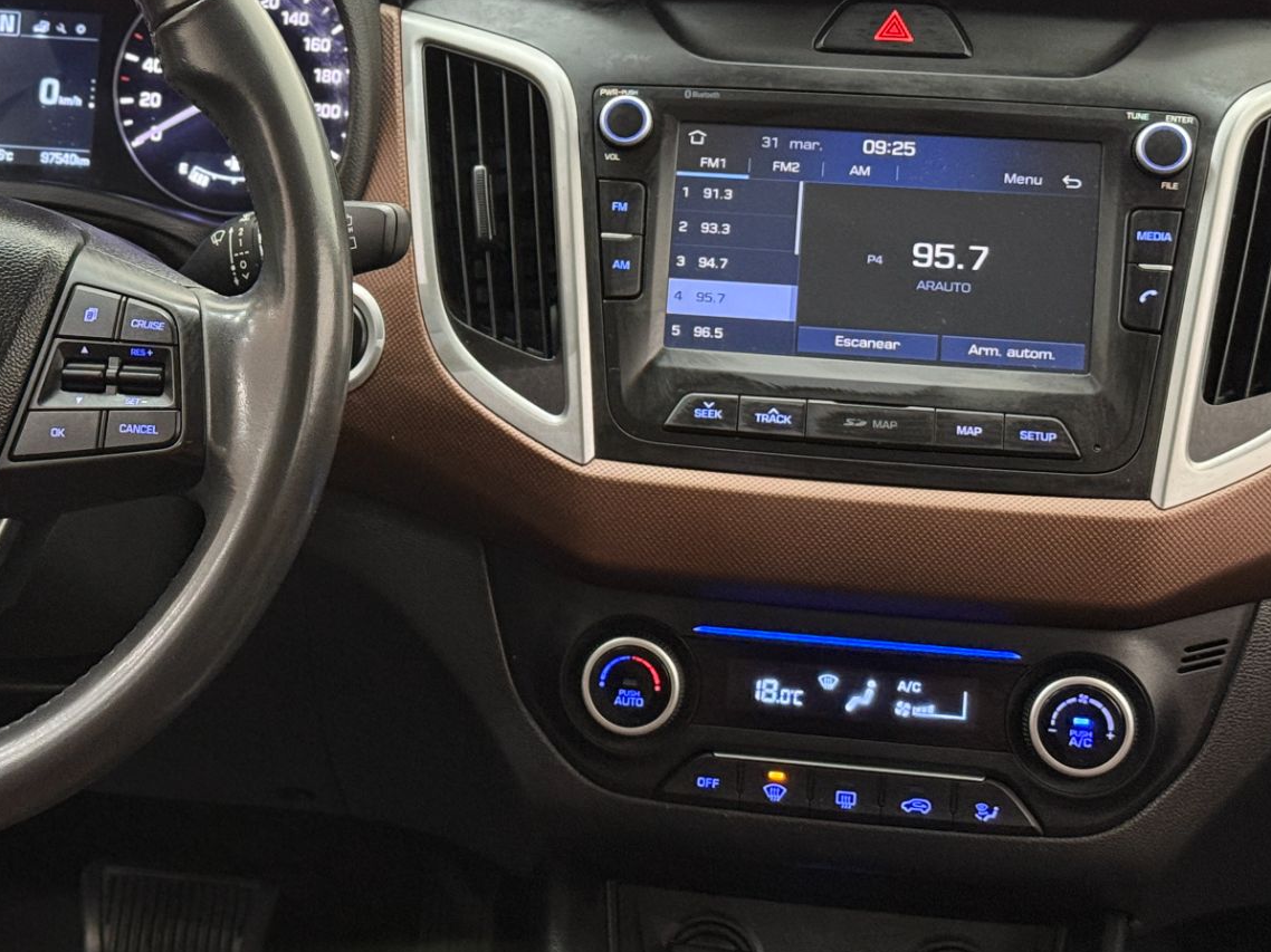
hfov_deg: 23.9
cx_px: 334
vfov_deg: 18.2
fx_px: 2973
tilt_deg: -19.5
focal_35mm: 81
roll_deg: -1.1
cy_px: 316
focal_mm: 6.76
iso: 320
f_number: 1.78
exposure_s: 1/40
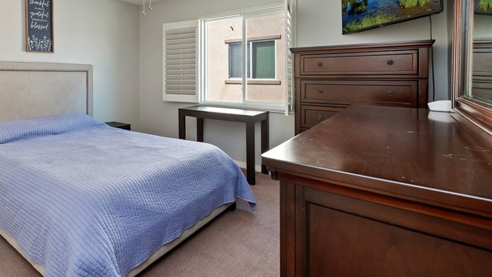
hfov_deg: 79.6
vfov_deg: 51.6
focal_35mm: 21
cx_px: 145
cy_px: 75
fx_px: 274
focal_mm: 14
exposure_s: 1/13
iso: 500
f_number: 10
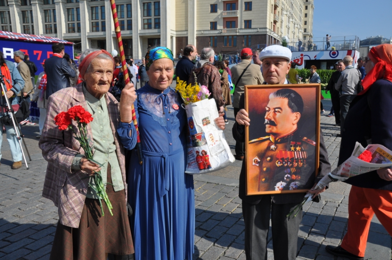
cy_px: 130
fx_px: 359
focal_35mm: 33
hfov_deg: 57.3
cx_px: 196
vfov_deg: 39.9
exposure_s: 1/200
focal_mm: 22
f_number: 14
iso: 200
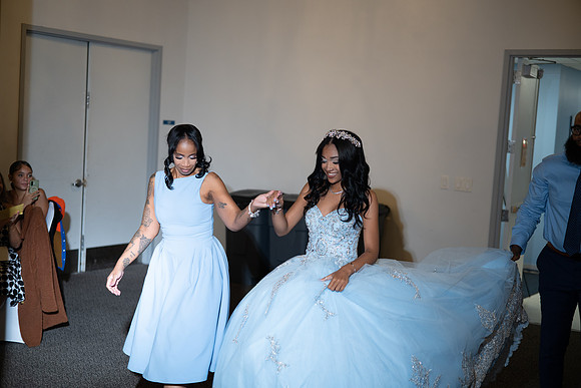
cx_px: 290
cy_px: 194
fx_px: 839
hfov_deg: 38.2
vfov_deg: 26.0
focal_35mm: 52
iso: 640
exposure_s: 1/125
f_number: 2
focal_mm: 50
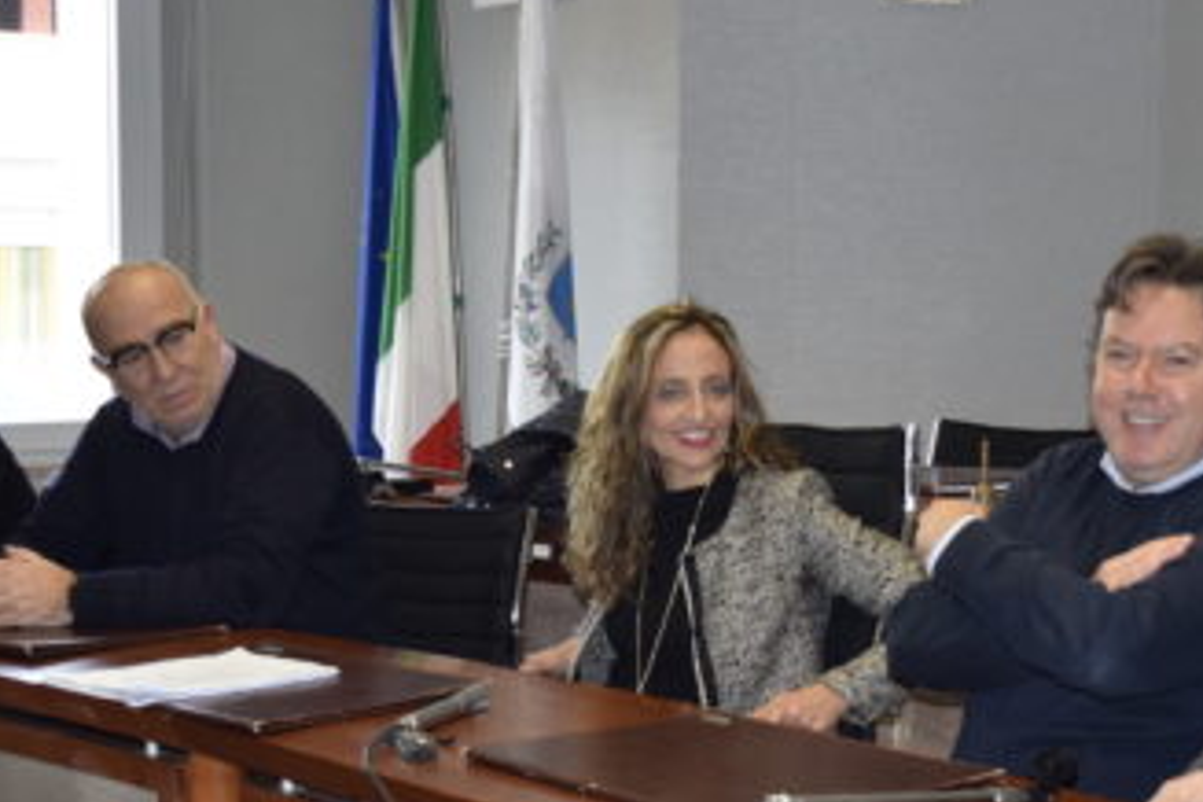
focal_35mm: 74
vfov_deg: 18.3
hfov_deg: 27.3
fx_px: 2473
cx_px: 717
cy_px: 565
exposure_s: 1/125
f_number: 5
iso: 800
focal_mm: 26
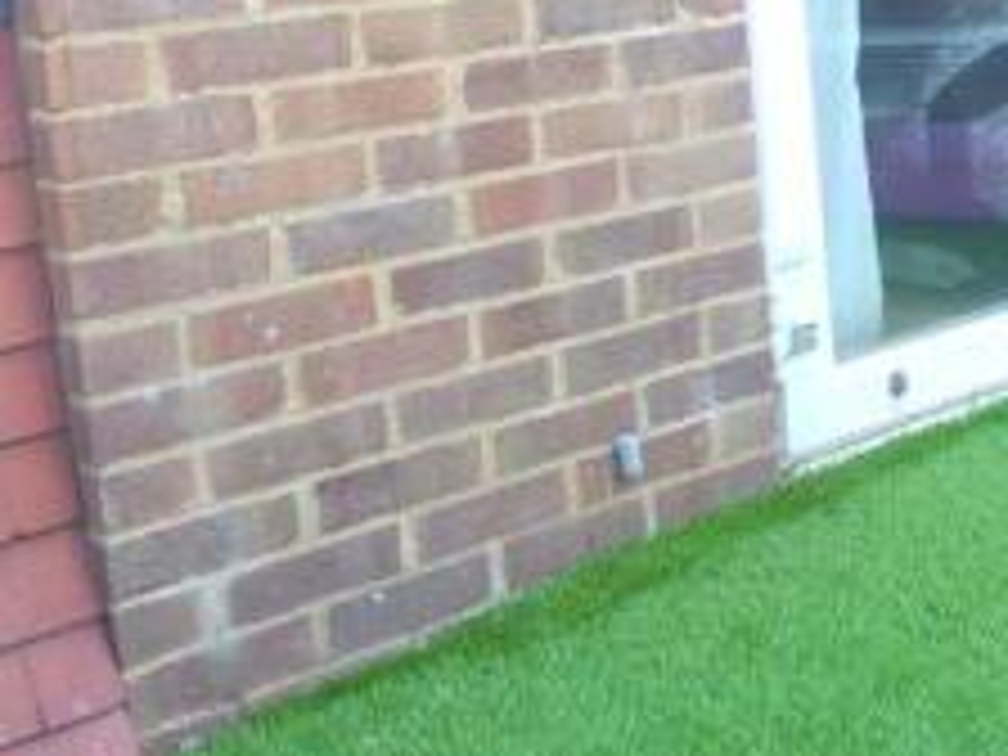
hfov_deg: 27.4
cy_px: 79
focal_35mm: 65
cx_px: 1096
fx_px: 1893
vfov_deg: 22.1
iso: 80
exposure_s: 1/125
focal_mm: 4.1
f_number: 3.5
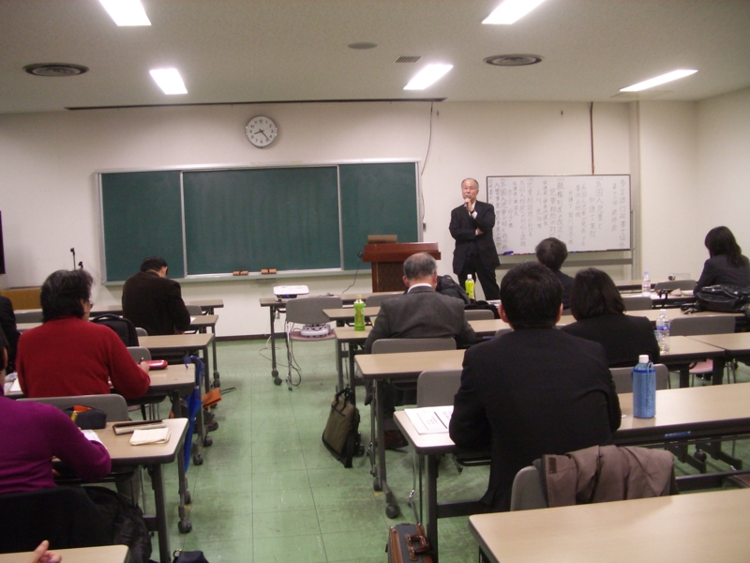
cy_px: 282
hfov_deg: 52.6
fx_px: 758
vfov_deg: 40.7
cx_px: 375
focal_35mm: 35
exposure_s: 1/30
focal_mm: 5.8
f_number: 2.6
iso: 200
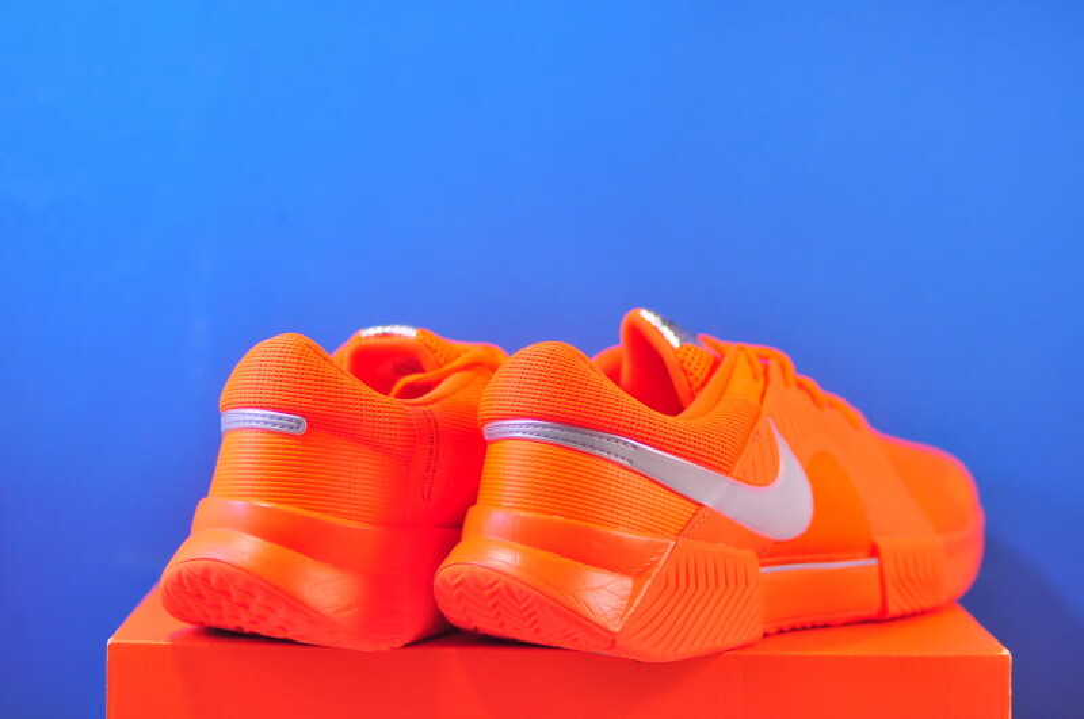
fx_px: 2255
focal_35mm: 75
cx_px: 542
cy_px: 360
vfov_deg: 18.1
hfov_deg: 27.0
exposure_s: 1/320
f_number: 2
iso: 250
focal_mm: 50
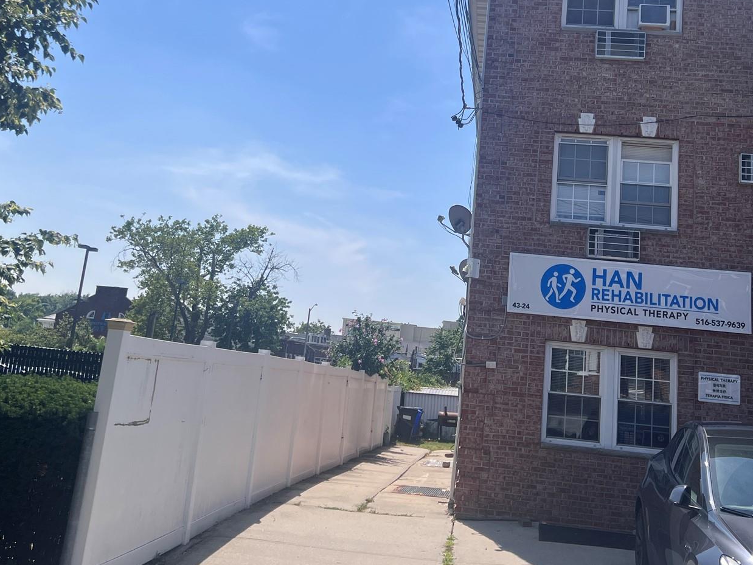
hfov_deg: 43.8
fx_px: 936
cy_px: 131
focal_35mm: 43
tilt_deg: +13.2
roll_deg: -5.6
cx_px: 406
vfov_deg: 32.9
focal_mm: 5.7
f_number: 1.5
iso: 50
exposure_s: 1/8000
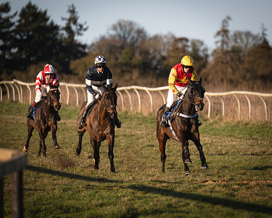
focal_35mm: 401
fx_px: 3226
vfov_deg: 3.9
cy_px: 122
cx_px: 193
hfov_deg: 4.8
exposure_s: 1/2000
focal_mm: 200
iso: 100
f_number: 2.8
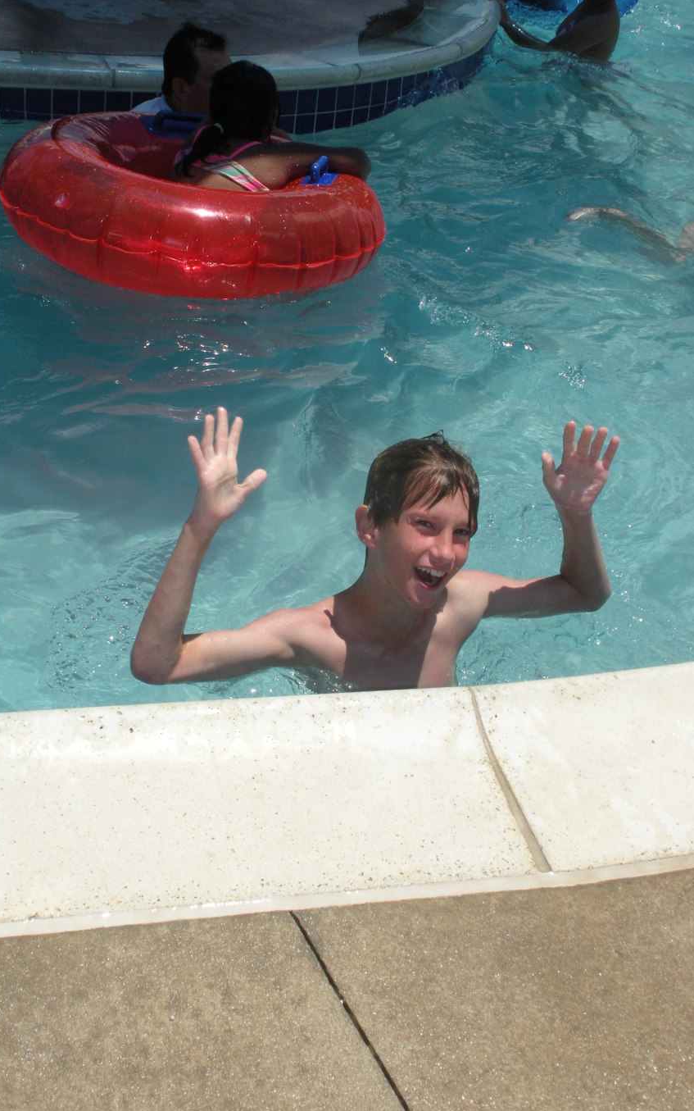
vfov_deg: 42.6
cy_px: 558
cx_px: 293
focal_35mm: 47
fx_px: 1422
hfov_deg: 27.4
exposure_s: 1/596
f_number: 6.4
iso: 88
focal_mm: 7.7
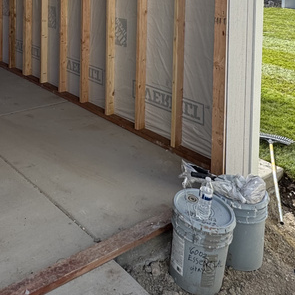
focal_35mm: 43
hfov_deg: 37.9
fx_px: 415
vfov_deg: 34.2
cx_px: 64
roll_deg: -0.7
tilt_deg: -1.7
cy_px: -25
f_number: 2.2
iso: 40
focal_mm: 2.22
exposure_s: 1/343
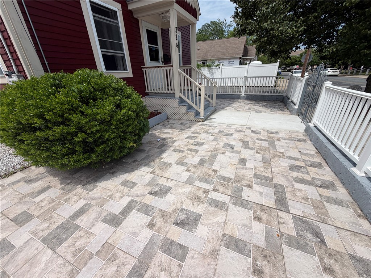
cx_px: 186
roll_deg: +2.0
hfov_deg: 102.1
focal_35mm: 14
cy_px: 139
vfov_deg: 85.7
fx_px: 150
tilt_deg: -26.1
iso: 20
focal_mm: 2.22
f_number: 2.2
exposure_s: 1/1368
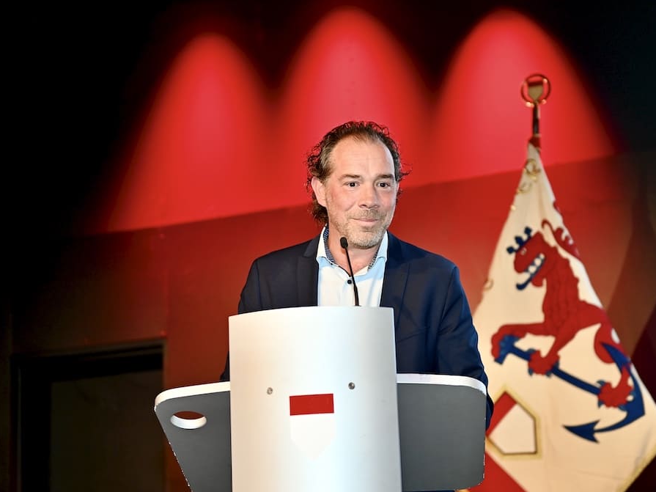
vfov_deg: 19.1
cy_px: 250
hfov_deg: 25.3
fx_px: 1459
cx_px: 331
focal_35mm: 77
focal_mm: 70
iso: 500
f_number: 2.8
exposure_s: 1/100
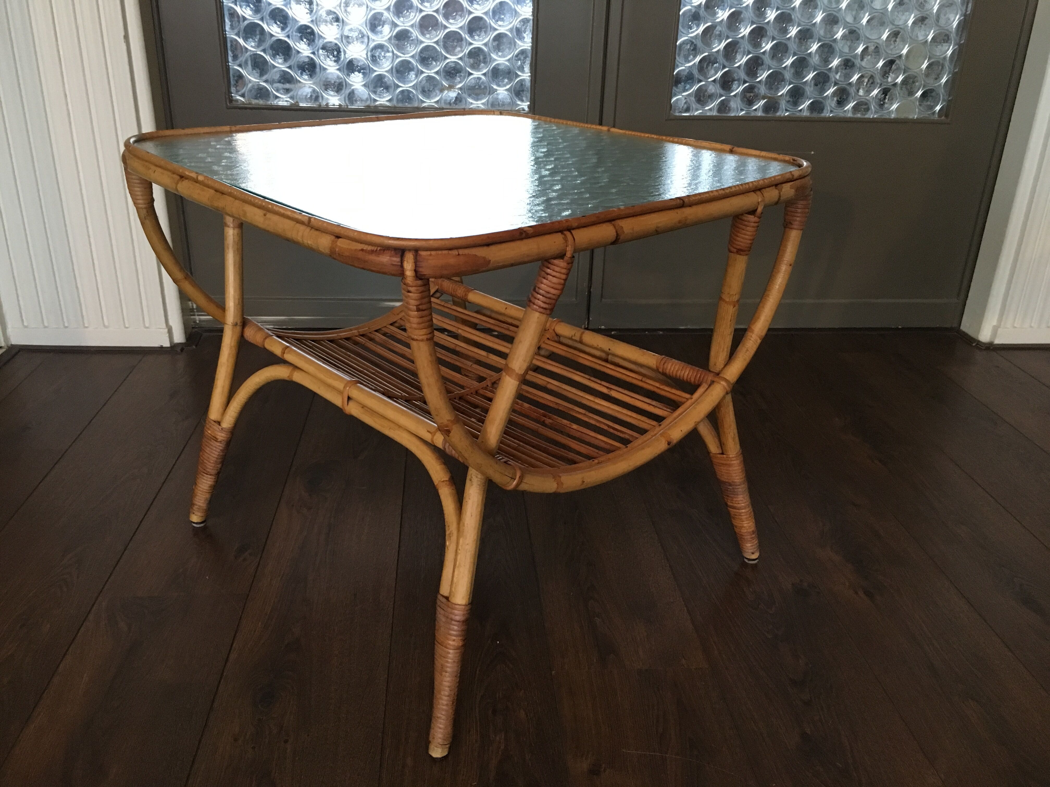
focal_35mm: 29
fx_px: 880
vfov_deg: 48.2
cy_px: 394
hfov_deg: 61.7
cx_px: 525
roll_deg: -0.9
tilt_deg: -23.7
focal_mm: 4.15
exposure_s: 1/17
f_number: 2.2
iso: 200
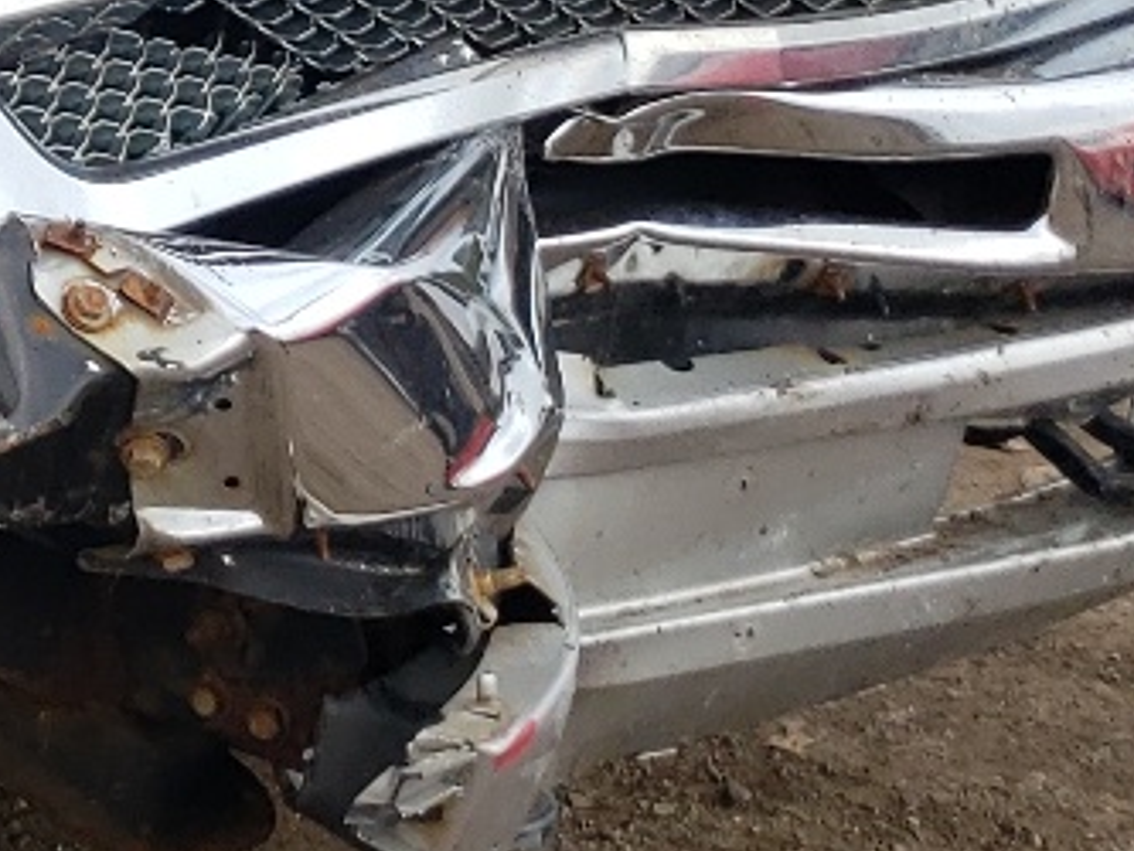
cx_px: -943
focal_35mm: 125
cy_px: -340
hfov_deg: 13.9
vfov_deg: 11.5
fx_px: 4096
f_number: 1.5
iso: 50
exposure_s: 1/2000
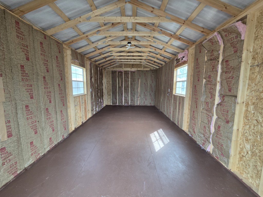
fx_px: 99
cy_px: 98
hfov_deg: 106.2
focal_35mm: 13
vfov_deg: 89.9
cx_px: 132
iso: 160
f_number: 2.2
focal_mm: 2.2
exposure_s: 1/120
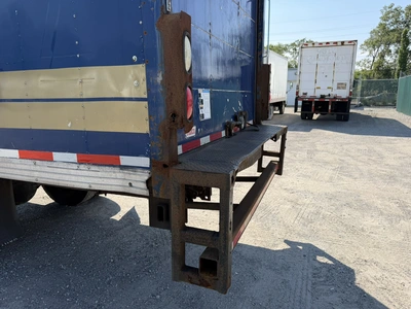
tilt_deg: -8.1
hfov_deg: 71.6
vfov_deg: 56.8
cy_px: 154
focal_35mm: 24
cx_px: 206
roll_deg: +1.0
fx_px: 285
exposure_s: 1/2445
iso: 80
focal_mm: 6.76
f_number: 1.78
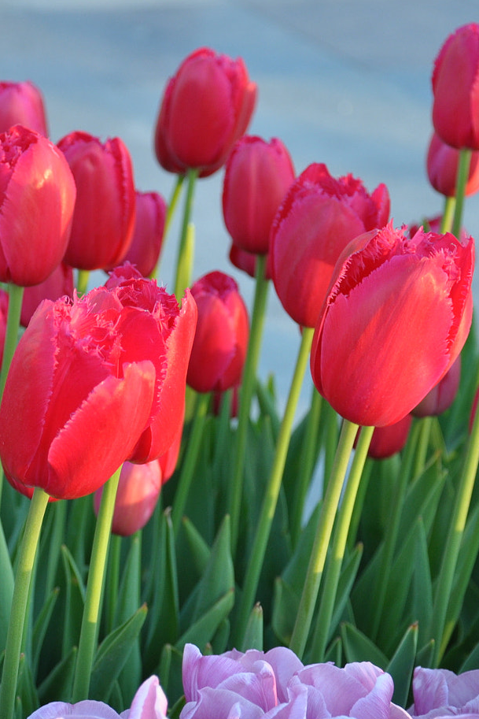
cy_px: 391
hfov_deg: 10.8
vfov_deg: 16.3
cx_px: 68
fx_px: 2514
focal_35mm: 126
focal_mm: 48
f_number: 4.8
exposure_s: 1/160
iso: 400
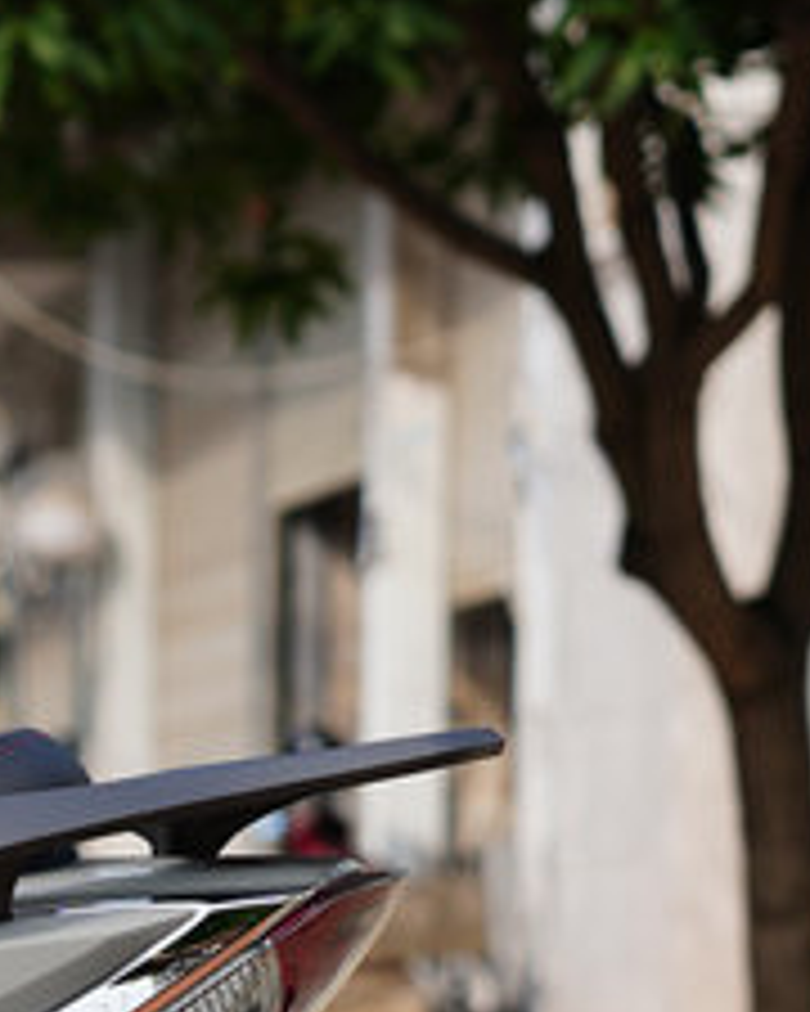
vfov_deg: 8.9
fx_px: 6413
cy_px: 1262
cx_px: -1102
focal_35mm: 214
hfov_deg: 6.9
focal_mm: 50
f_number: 2.8
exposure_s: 1/1600
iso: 200
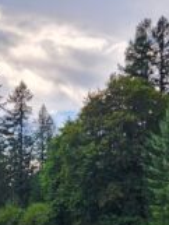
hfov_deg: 25.7
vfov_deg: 32.6
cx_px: 92
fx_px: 371
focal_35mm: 57
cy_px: 186
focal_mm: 5.4
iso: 20
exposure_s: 1/659
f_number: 1.8
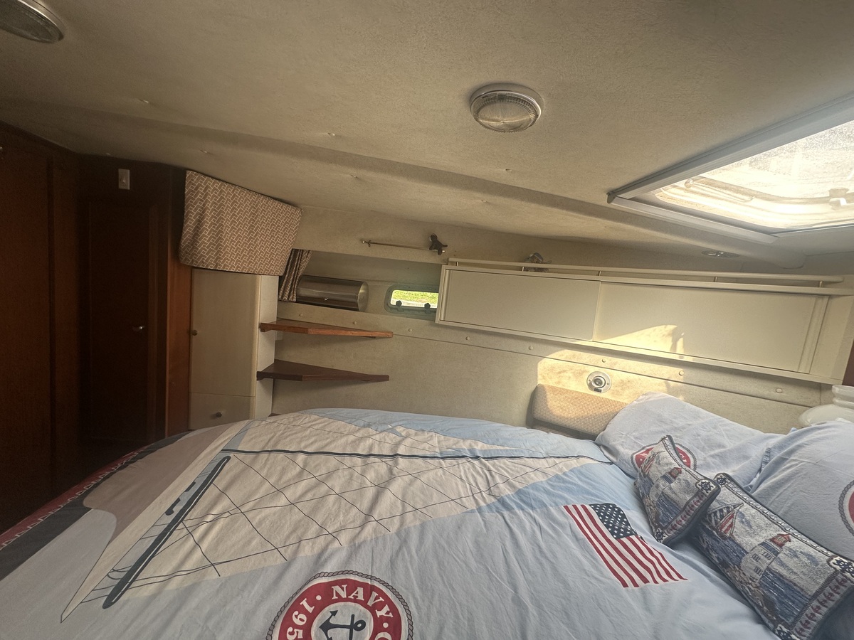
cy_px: 320
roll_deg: -6.4
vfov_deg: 85.7
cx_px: 427
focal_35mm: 14
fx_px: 345
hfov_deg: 102.1
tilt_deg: -5.2
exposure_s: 1/99
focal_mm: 2.22
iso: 100
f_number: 2.2
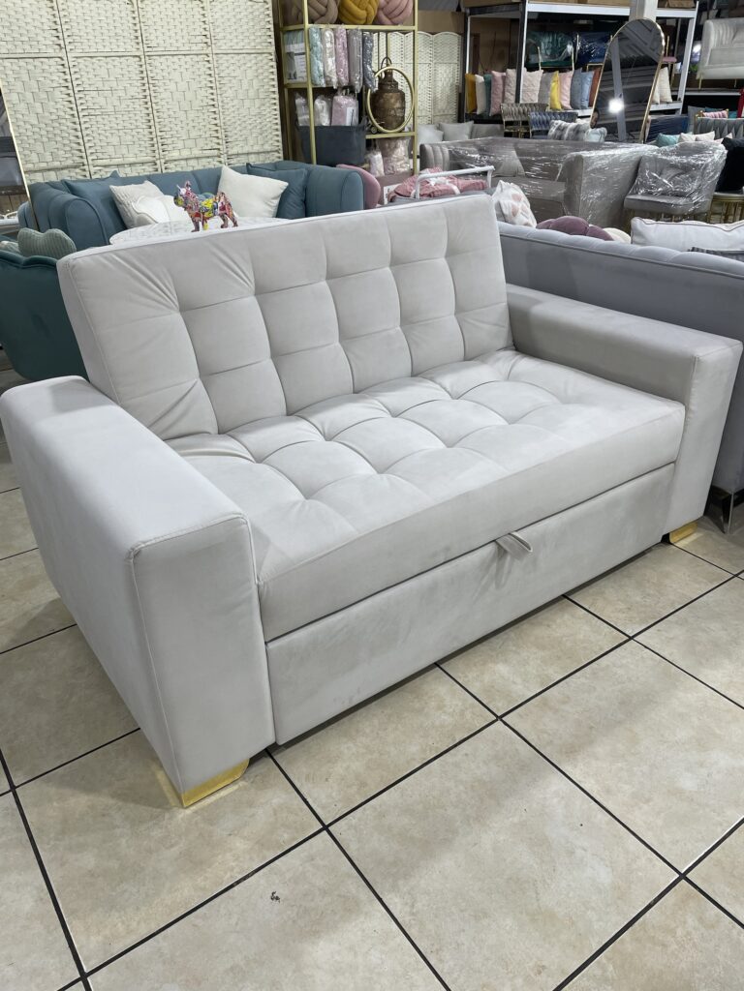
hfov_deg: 53.1
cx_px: 372
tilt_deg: -28.5
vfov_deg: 67.3
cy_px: 496
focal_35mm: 26
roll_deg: +2.5
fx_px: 745
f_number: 1.6
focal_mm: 4.2
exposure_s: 1/100
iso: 80
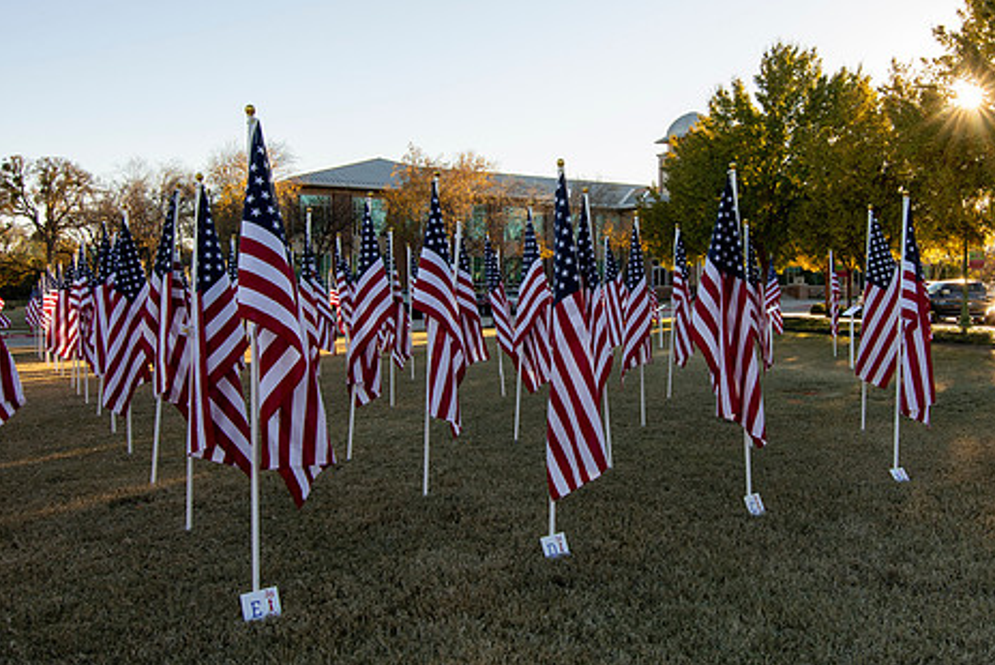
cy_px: 276
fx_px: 830
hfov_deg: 61.4
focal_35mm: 30
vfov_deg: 43.5
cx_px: 598
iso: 100
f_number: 11
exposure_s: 1/50
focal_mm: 16
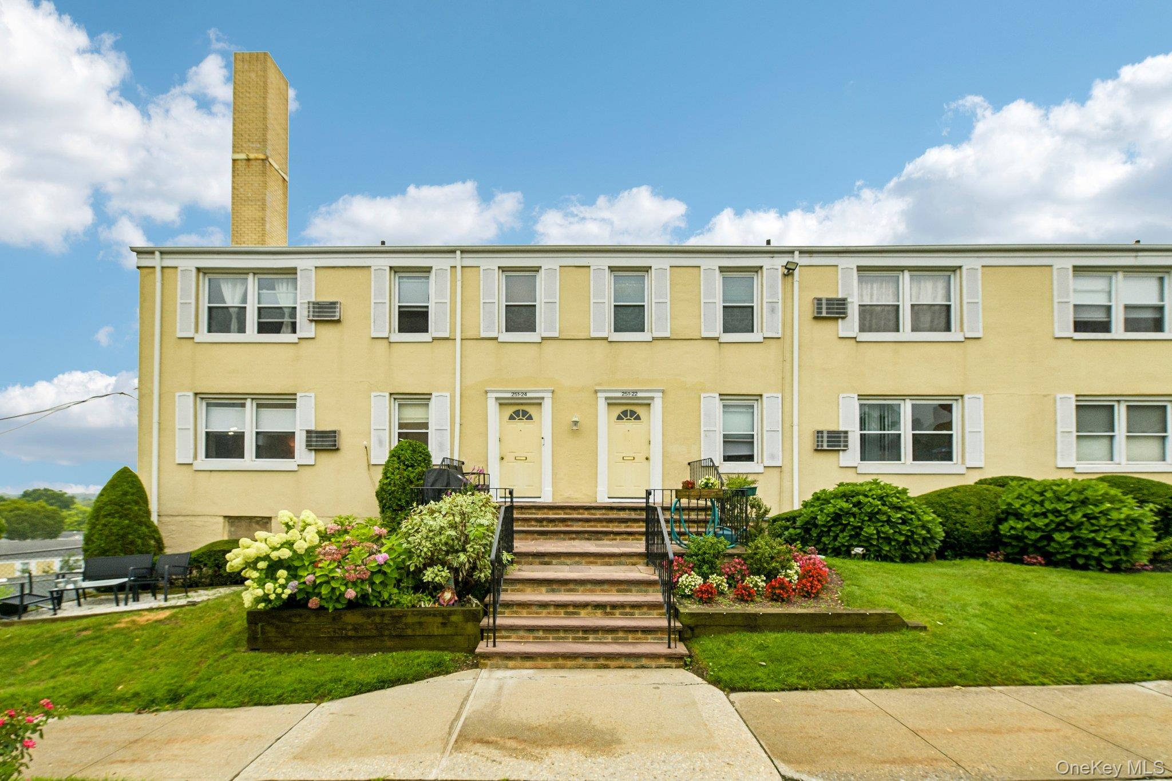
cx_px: 586
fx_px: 456
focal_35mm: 14
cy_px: 390
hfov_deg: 104.3
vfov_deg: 81.2
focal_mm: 14
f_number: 8
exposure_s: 1/400
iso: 400
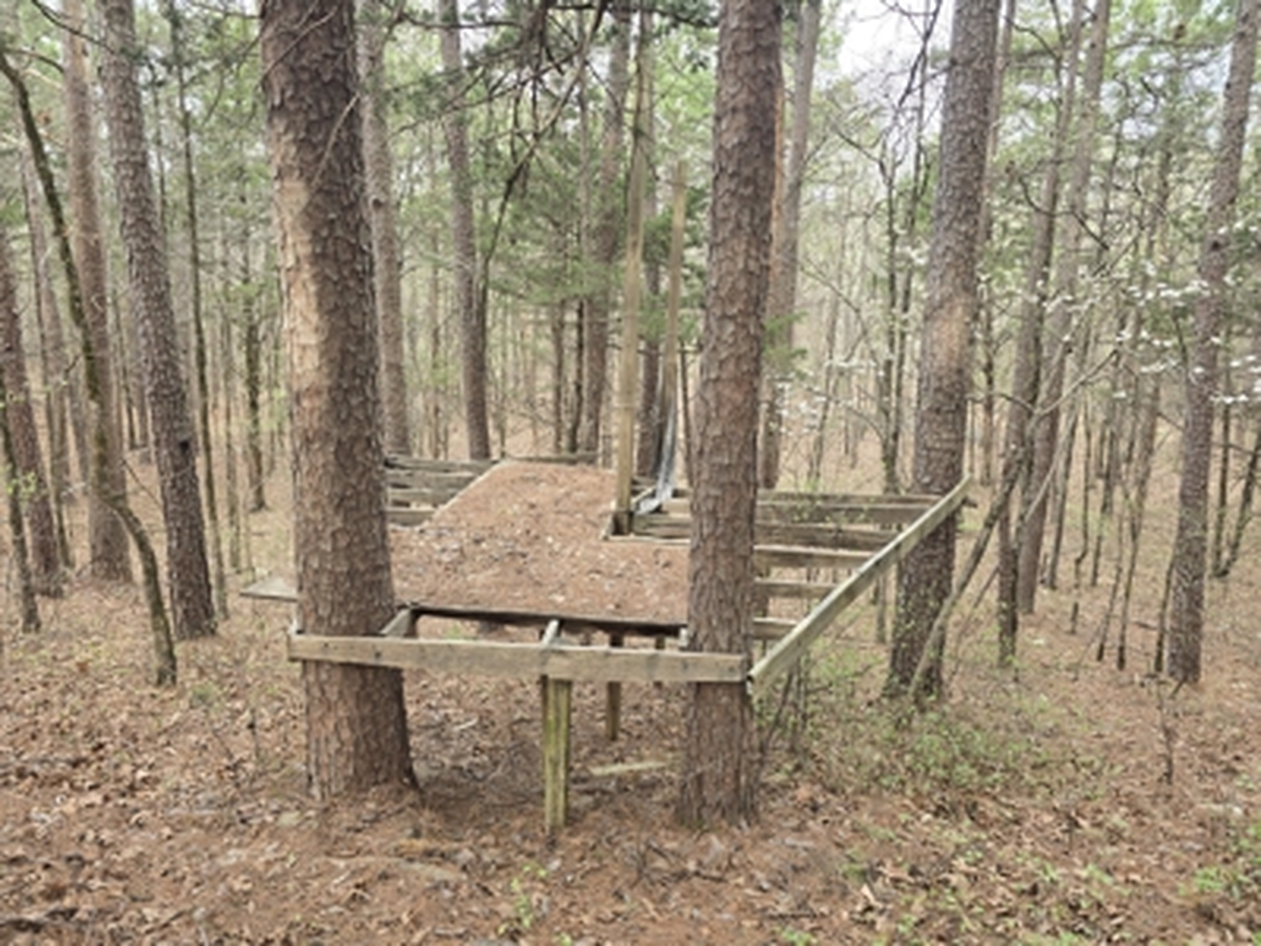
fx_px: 838
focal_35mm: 23
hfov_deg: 73.9
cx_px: 630
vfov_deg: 58.9
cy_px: 473
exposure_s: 1/180
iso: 80
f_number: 1.7
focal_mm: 6.3
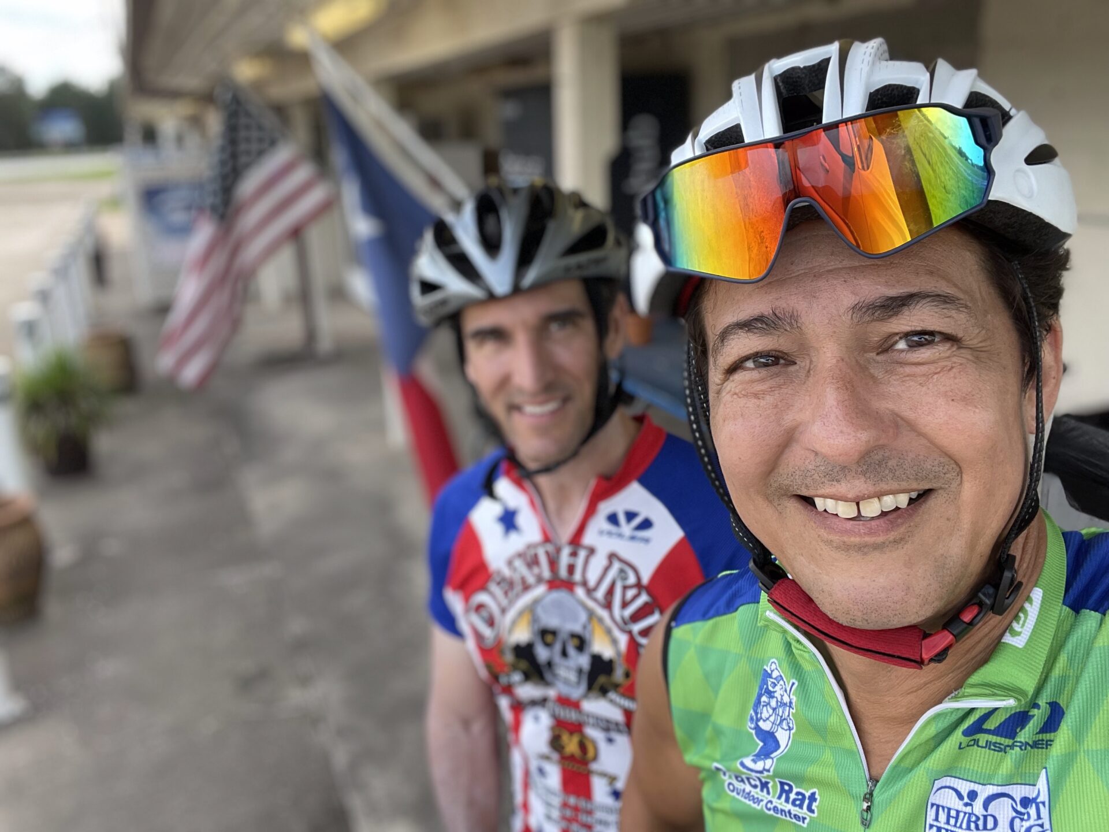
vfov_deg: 46.8
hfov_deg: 60.0
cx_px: 554
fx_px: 961
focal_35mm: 30
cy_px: 416
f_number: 2.2
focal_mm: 2.71
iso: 25
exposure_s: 1/179
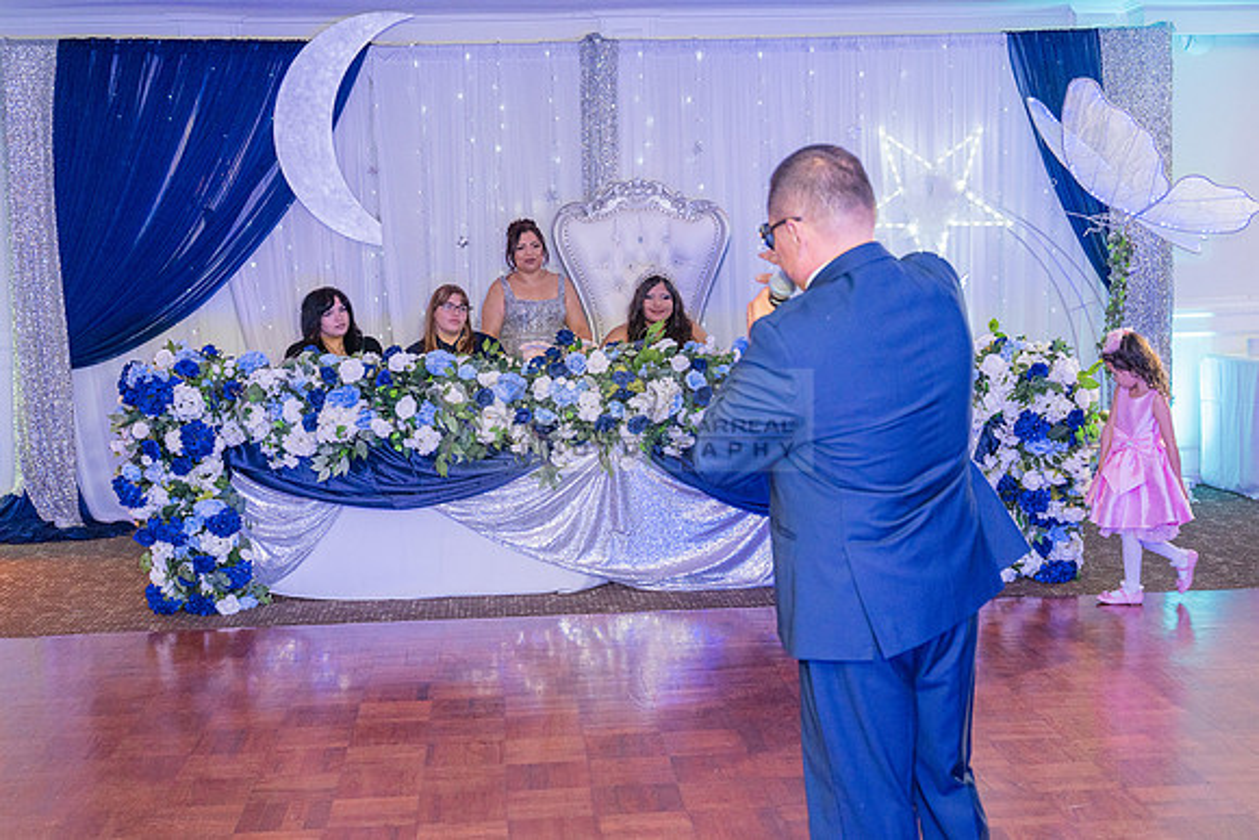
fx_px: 1654
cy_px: 425
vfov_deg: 28.5
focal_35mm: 47
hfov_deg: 41.7
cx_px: 615
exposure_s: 1/200
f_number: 4.5
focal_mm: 42
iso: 1000
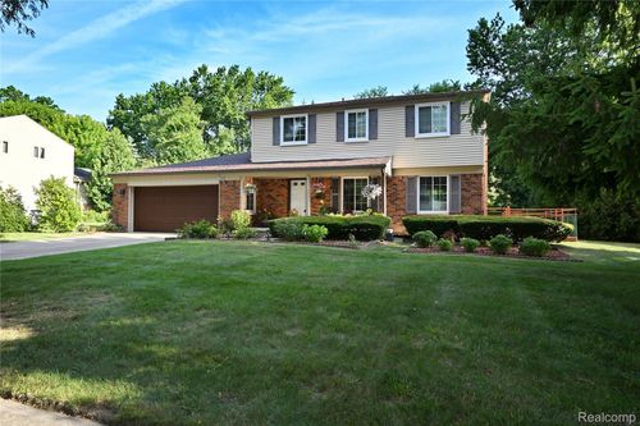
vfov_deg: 68.8
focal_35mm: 18
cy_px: 213
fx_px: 311
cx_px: 320
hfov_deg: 91.6
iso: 125
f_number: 6.3
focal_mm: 17.5
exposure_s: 1/200
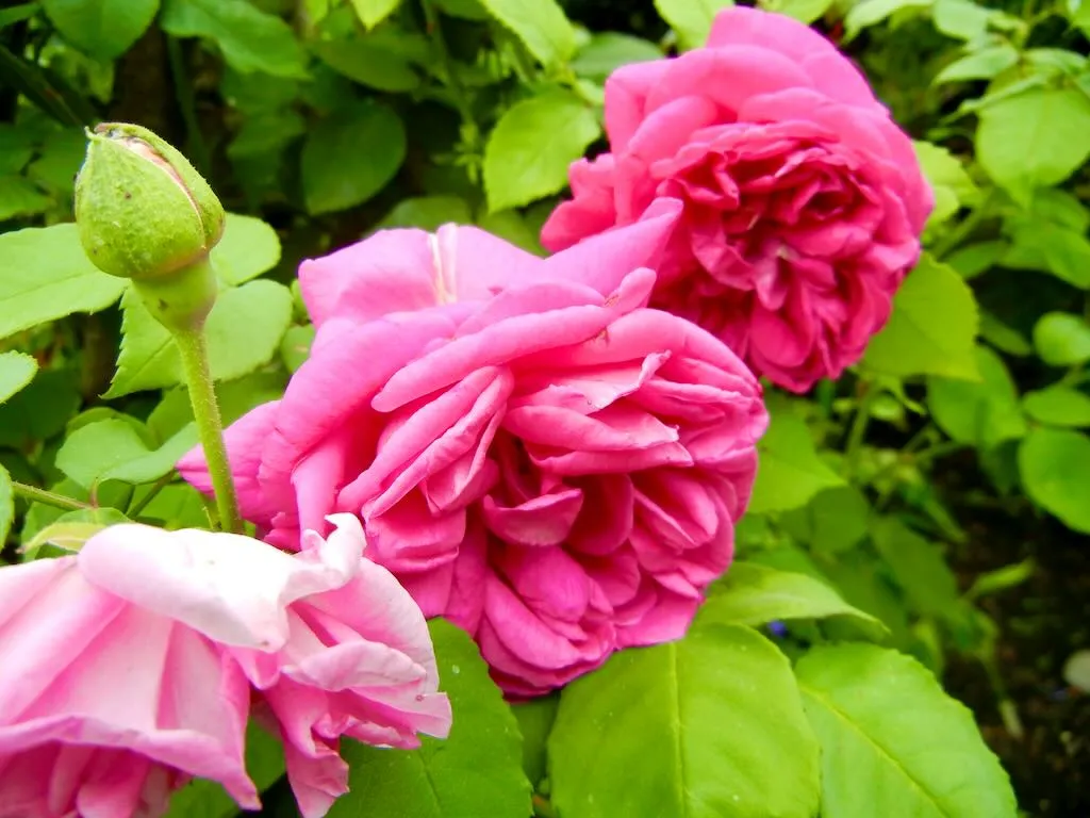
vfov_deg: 46.8
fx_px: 945
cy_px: 409
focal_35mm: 30
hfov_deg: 60.0
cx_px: 545
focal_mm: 5.4
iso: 160
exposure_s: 1/288
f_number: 3.5
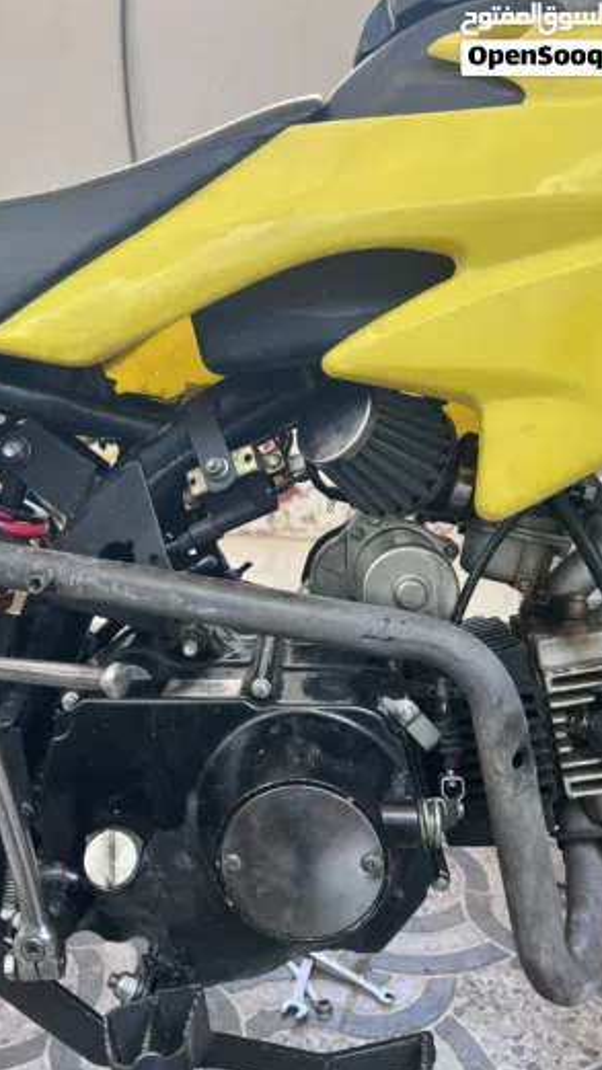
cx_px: 208
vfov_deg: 66.1
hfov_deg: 39.8
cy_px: 541
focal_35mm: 29
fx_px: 823
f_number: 1.5
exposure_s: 1/121
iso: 64
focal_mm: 5.7
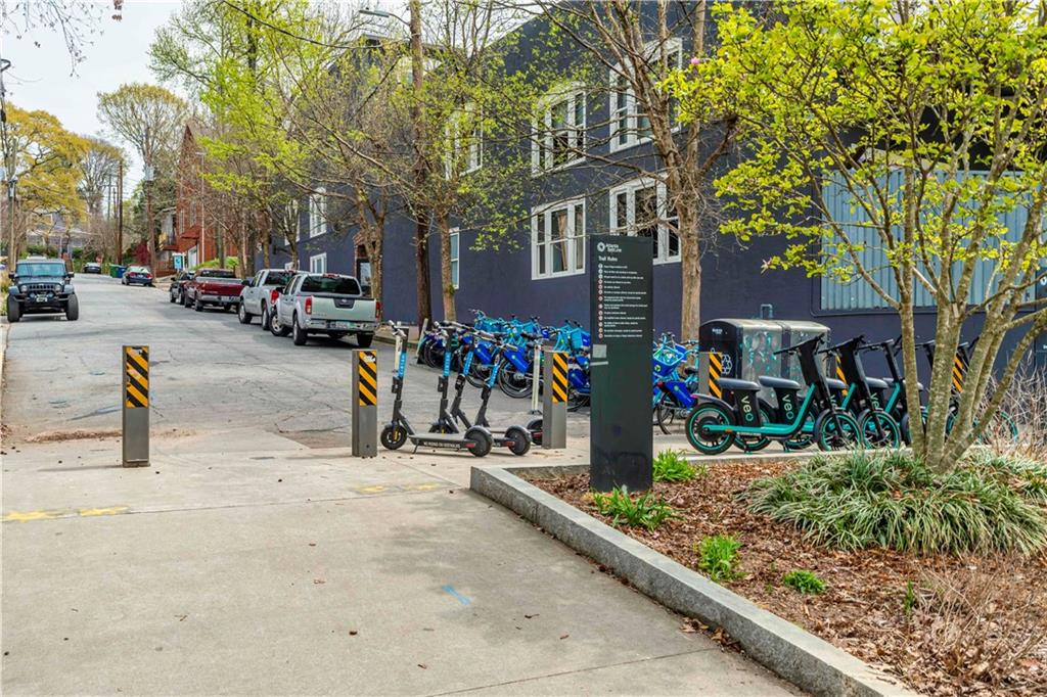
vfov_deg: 39.9
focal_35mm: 33
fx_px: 959
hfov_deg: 57.2
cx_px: 524
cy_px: 348
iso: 80
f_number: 10
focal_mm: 33
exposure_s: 1/100
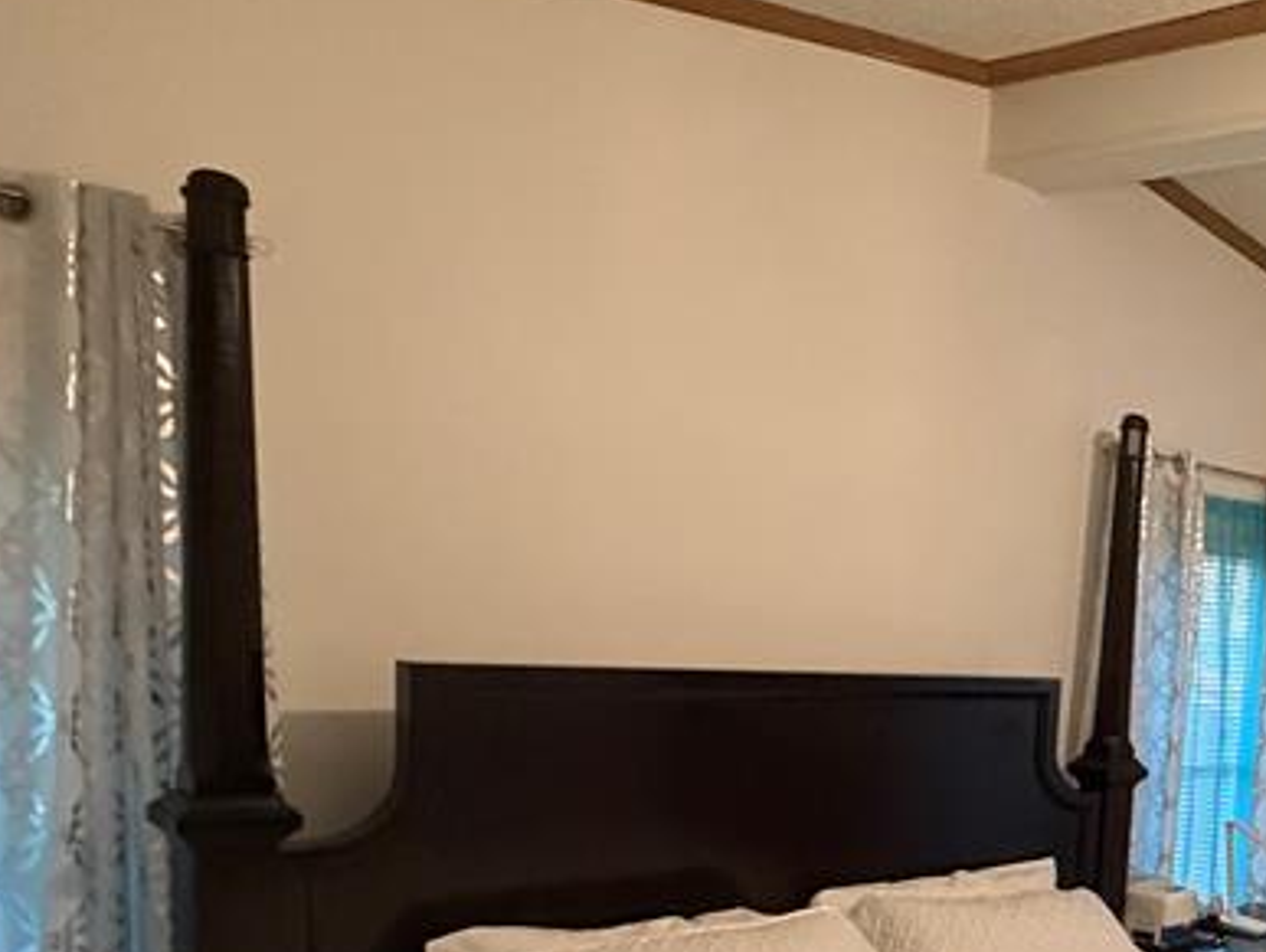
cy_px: 788
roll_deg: -5.1
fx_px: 1354
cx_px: 1364
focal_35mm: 37
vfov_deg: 37.1
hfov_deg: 41.1
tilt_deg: -7.3
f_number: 2.2
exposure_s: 1/60
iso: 640
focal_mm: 2.22
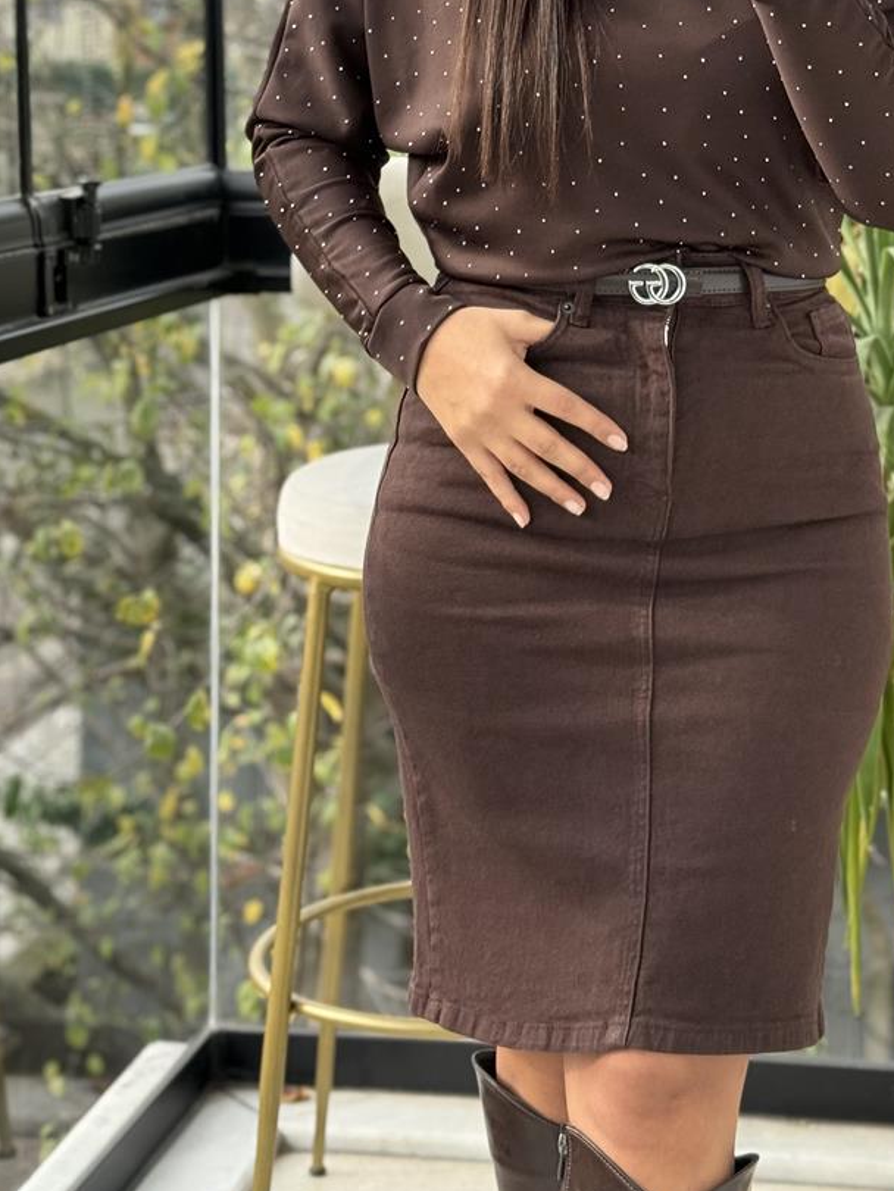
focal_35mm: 79
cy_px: 237
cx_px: 682
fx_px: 2719
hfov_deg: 18.5
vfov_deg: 24.3
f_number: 1.78
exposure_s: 1/310
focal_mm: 6.76
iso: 100
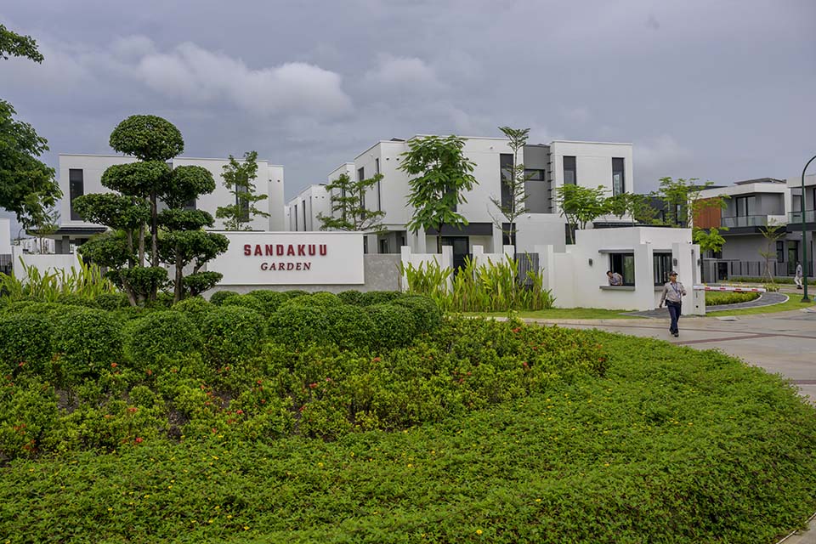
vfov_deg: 39.4
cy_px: 272
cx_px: 408
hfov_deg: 56.5
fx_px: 759
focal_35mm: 34
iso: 280
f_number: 9
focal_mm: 33.5
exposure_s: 1/320
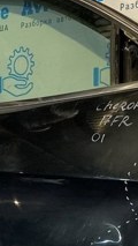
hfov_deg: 14.2
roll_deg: +0.0
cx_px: 55
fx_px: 552
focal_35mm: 85
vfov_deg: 24.2
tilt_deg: -8.2
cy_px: 226
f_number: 1.8
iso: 400
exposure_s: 1/50
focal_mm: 4.25
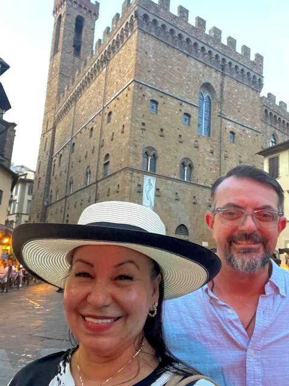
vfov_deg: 60.0
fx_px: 334
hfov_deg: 46.8
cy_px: 193
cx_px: 144
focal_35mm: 30
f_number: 2.2
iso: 800
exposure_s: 1/17
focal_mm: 2.71
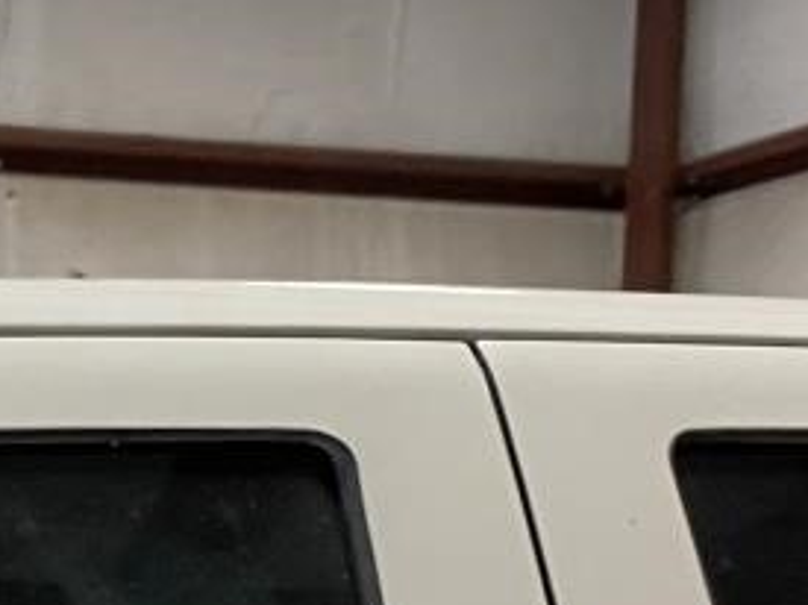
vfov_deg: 11.2
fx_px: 2823
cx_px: -576
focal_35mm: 121
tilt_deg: -5.3
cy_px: 1166
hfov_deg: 14.6
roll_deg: -2.3
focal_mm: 4.25
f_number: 1.8
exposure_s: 1/73
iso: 125
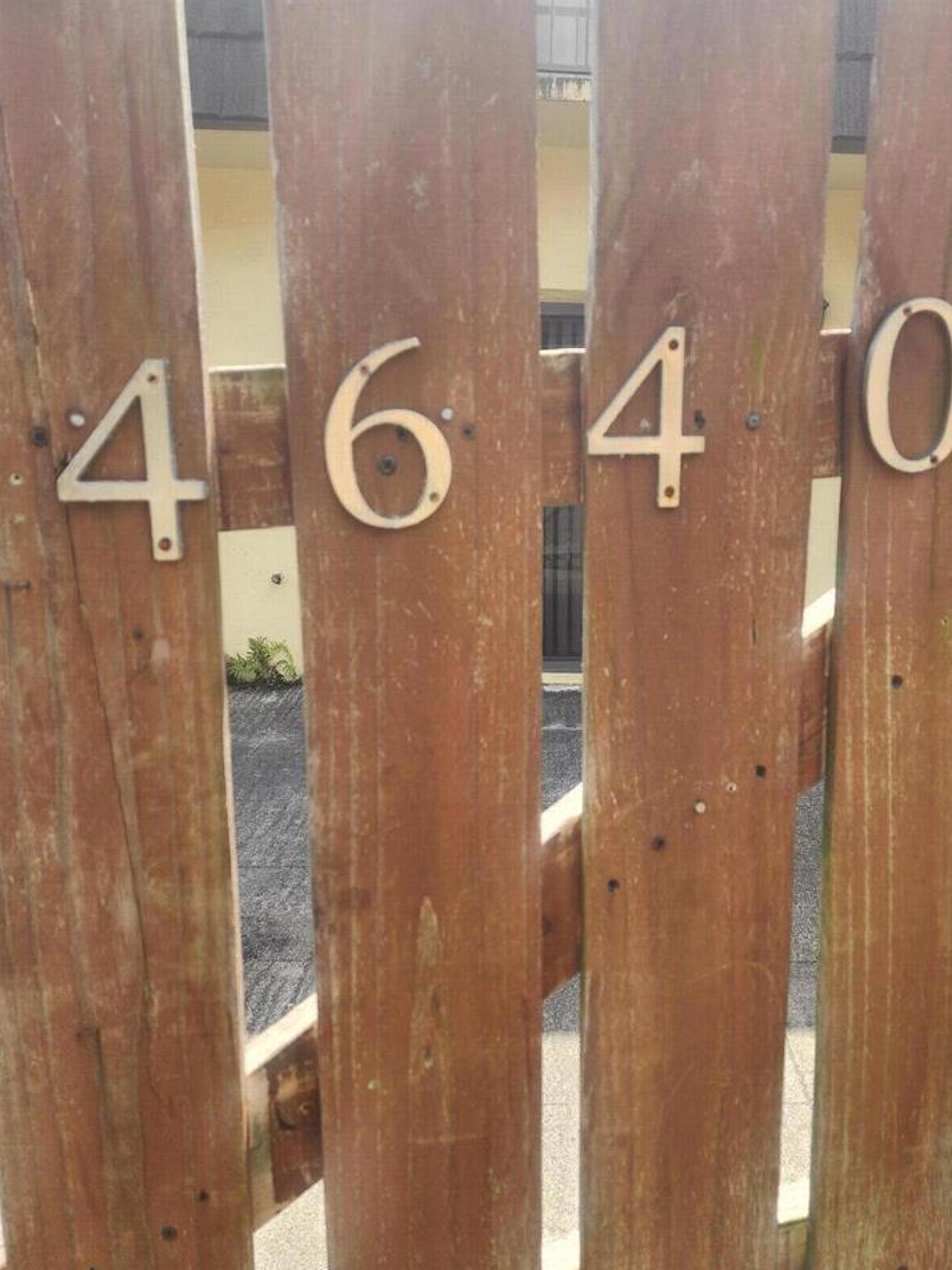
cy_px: 620
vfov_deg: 61.7
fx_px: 1063
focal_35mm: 29
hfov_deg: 47.8
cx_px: 589
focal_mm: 6.4
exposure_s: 1/252
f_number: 1.8
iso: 12
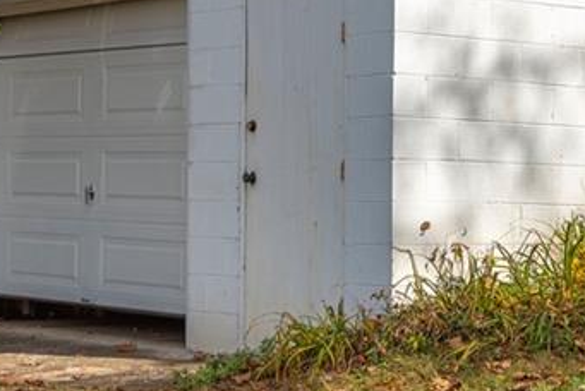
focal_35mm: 105
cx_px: 523
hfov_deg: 19.1
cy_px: -6
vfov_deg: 12.9
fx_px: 1708
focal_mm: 35
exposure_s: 1/400
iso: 100
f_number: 8
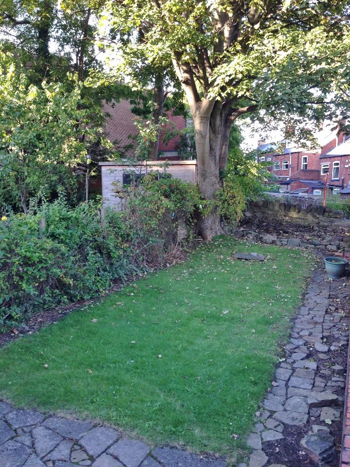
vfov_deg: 55.4
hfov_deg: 42.9
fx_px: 445
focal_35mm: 33
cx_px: 175
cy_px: 234
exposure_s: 1/120
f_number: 2.4
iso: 100
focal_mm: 4.12
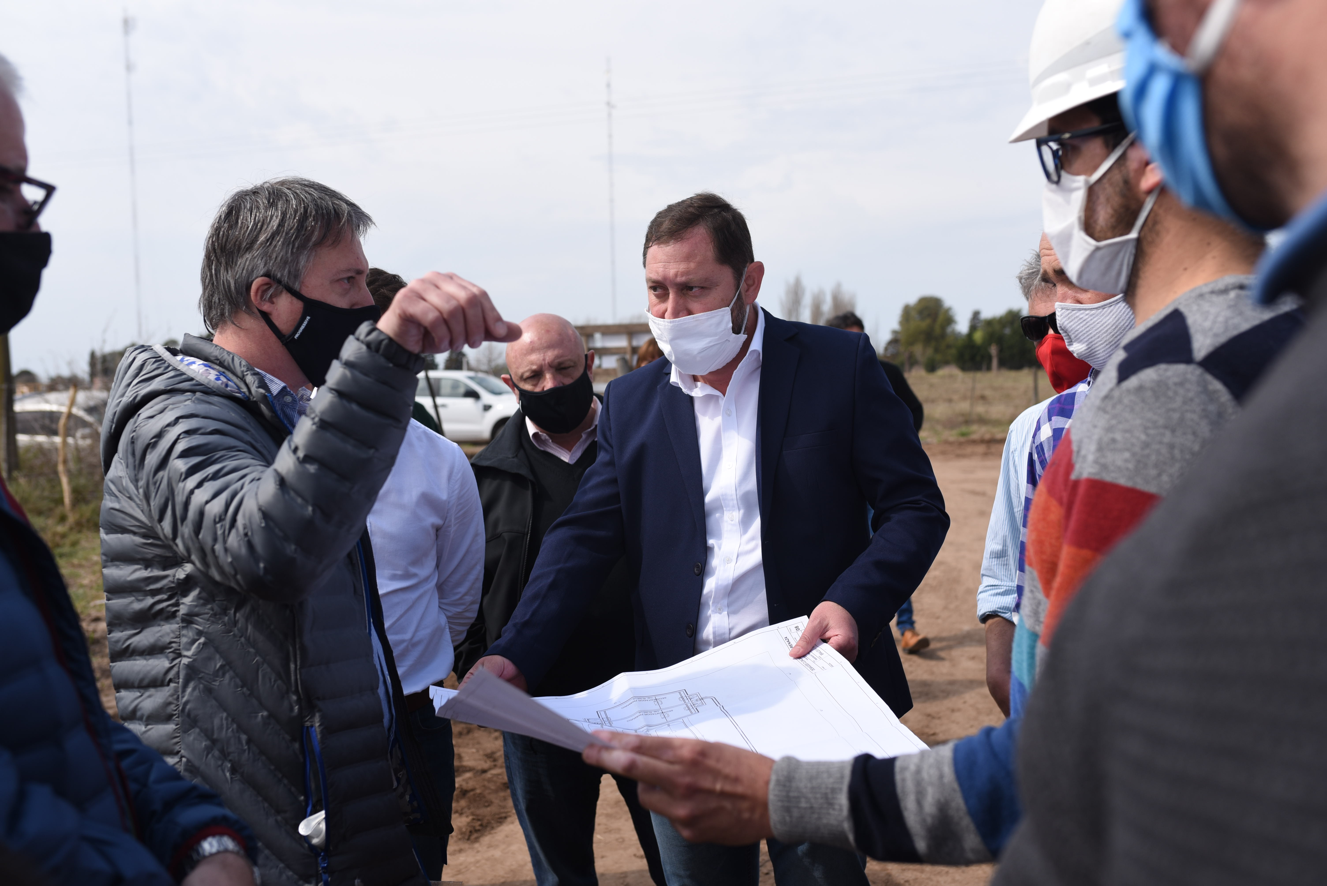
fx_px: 1291
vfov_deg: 37.9
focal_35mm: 35
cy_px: 443
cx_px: 664
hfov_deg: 54.4
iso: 200
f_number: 4.5
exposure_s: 1/1600
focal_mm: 35
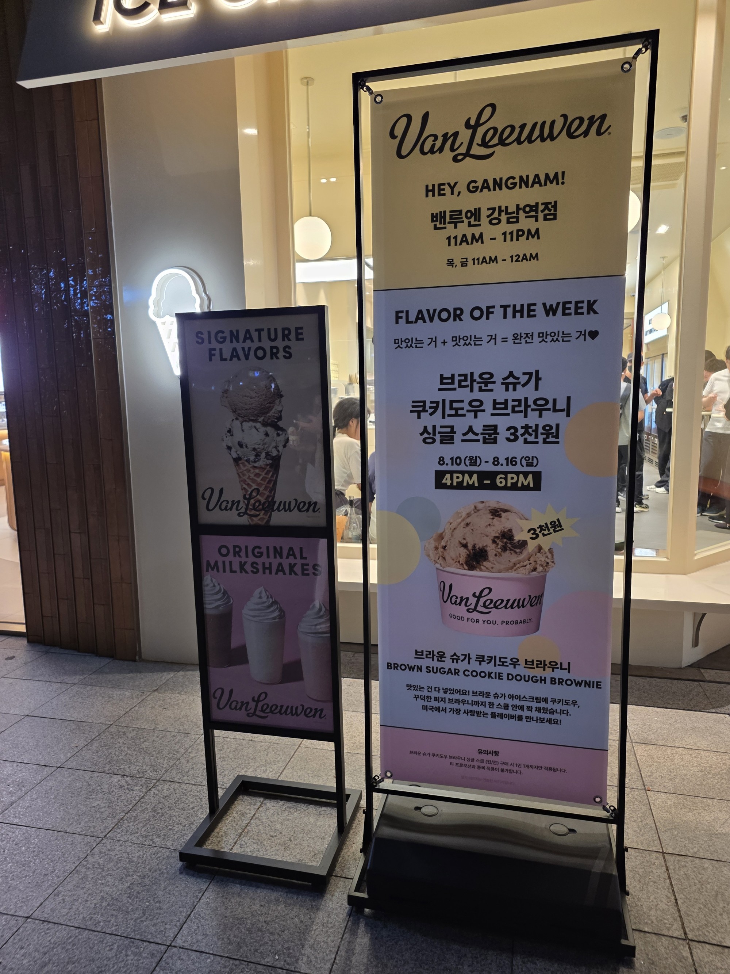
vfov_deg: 73.9
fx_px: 647
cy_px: 487
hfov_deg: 58.9
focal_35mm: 23
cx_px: 365
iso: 200
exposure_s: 1/120
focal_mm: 6.3
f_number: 1.7
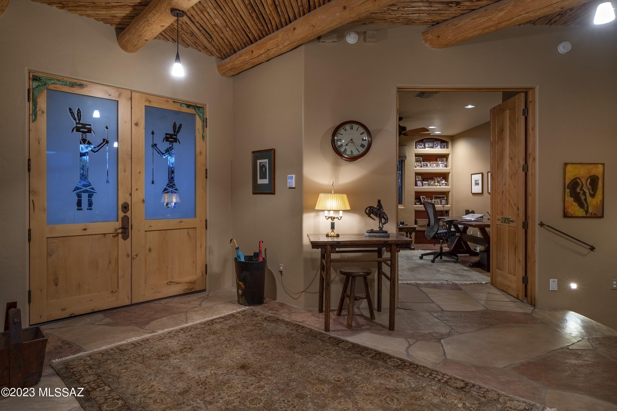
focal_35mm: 20
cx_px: 308
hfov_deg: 84.0
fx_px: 343
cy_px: 206
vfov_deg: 61.9
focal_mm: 20
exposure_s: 1.3
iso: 200
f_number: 11
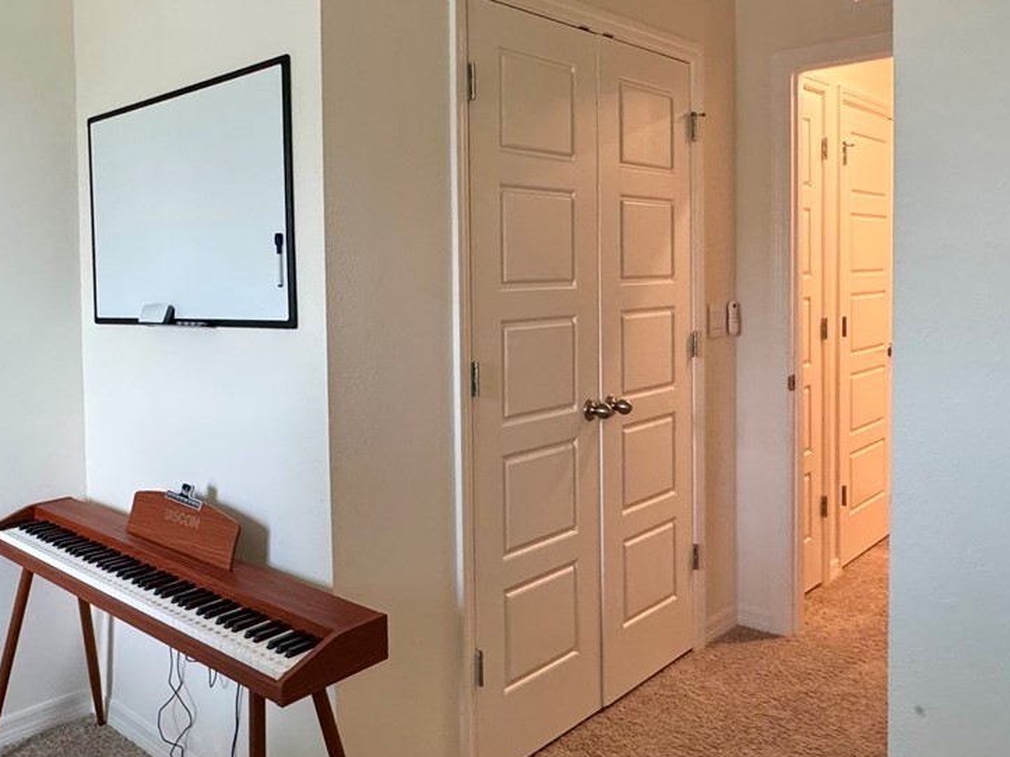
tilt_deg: -2.8
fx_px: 904
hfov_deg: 56.9
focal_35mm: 31
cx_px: 324
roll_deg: +1.4
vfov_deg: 45.2
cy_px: 313
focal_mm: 2.22
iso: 320
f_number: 2.2
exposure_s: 1/120
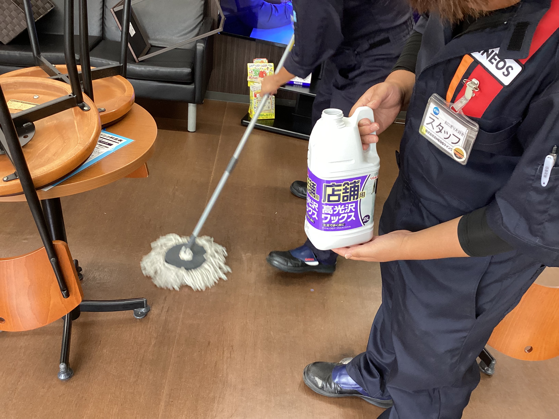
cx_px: 280
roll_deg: -5.8
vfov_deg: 45.4
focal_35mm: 31
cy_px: 210
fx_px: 501
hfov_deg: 58.4
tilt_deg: -33.3
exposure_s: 1/60
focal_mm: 3.3
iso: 100
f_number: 2.4
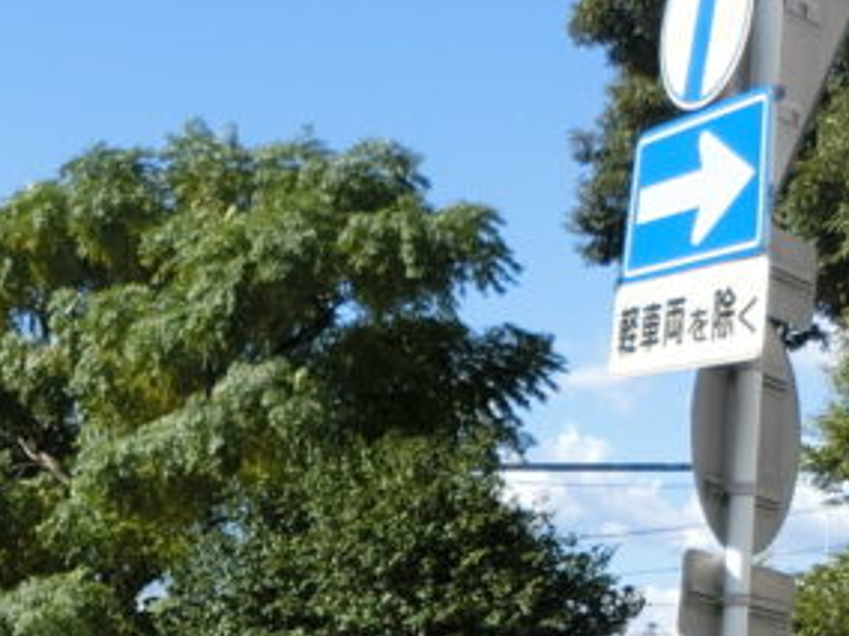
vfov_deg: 15.2
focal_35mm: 90
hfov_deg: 21.5
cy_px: 950
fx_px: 2207
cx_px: 173
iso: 100
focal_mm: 4.5
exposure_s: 1/1000
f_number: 3.5
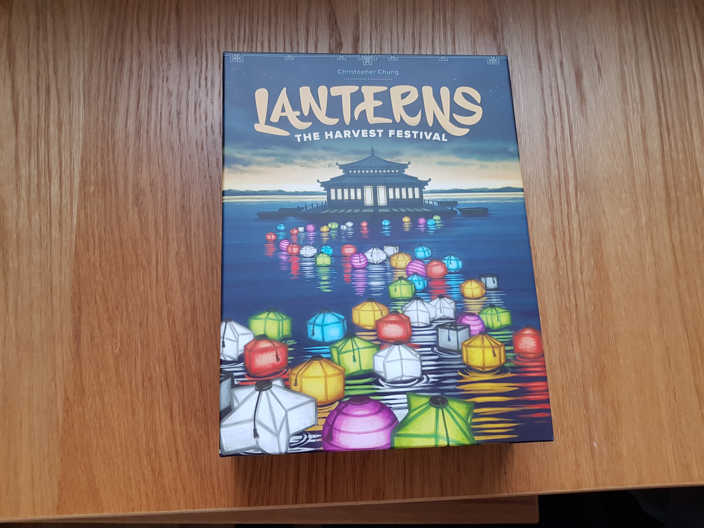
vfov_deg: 53.1
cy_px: 264
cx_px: 352
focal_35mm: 26
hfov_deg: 67.3
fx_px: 529
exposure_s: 1/50
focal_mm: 4.2
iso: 100
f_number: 1.7
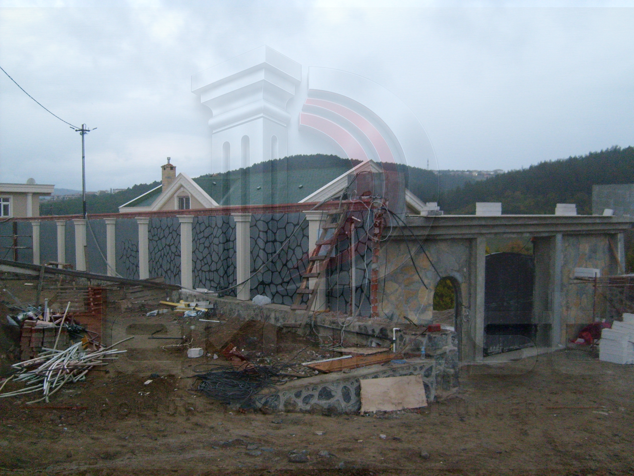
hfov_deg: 52.6
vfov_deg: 40.7
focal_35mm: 35
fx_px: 641
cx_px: 317
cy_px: 238
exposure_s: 1/30
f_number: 2.8
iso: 200
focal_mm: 5.8
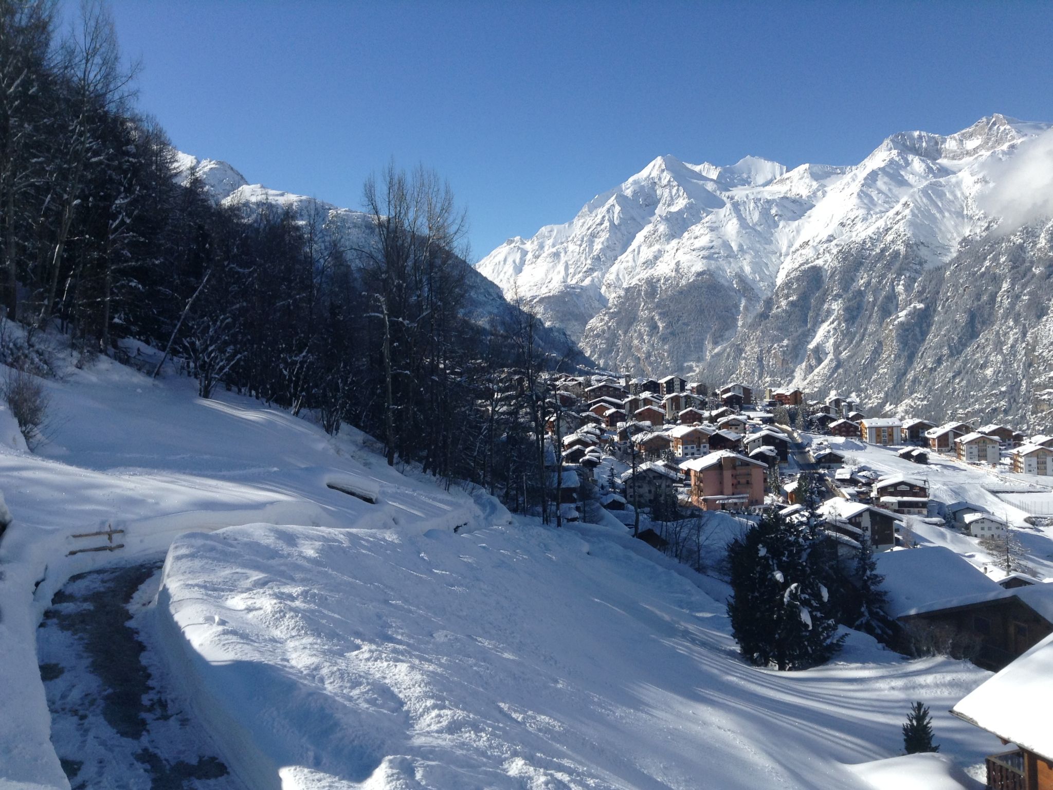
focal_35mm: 33
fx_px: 1004
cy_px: 395
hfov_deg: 55.4
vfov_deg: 42.9
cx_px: 526
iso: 32
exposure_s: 1/1812
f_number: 2.4
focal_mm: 3.3
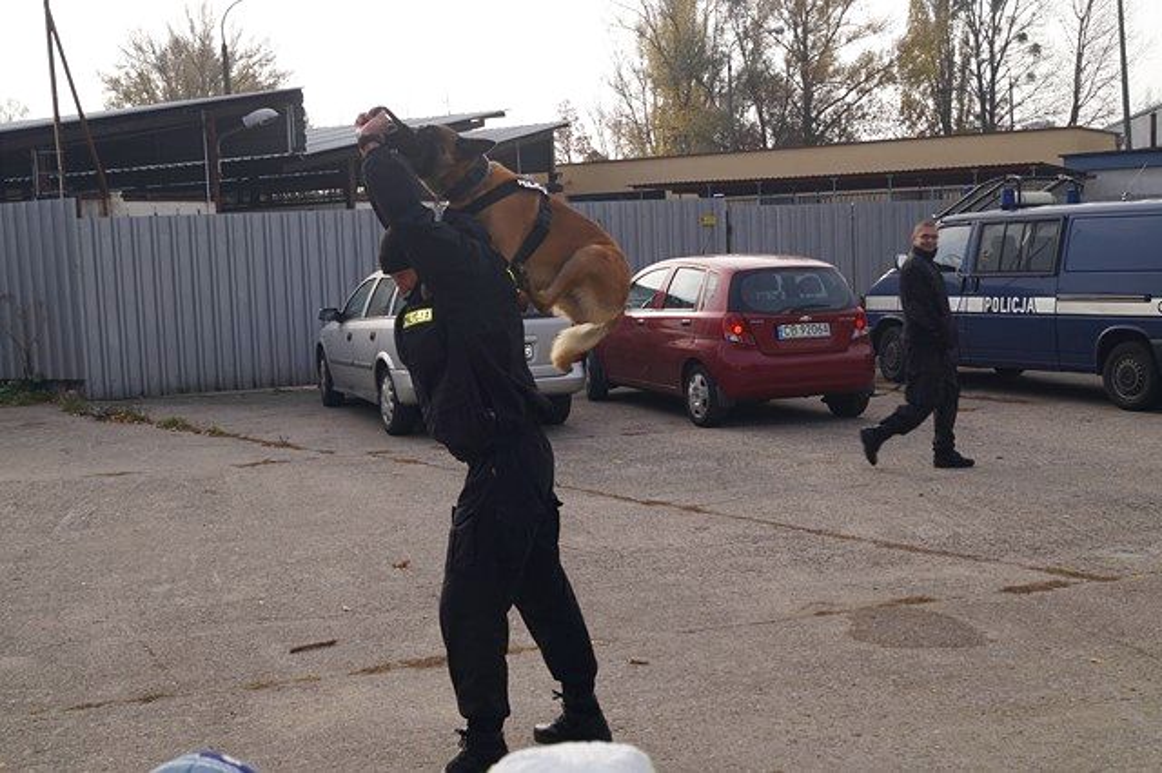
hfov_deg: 46.4
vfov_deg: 31.9
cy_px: 386
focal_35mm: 42
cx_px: 581
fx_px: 1355
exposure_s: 1/160
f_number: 8
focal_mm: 28
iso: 100
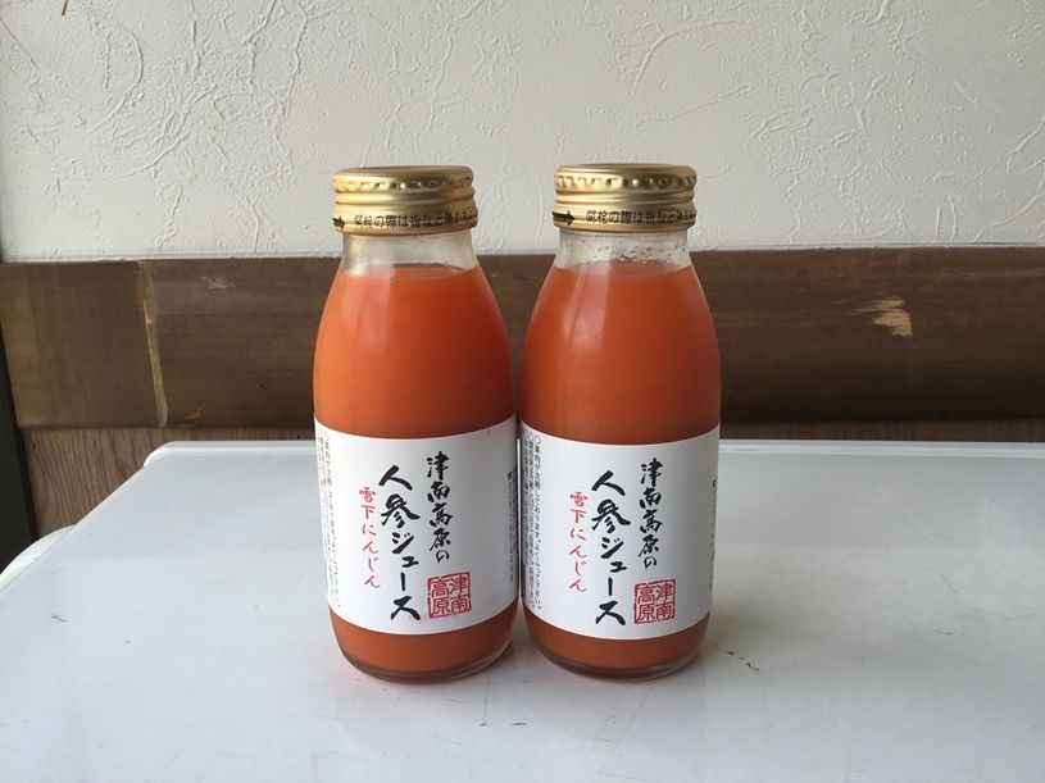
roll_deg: +0.9
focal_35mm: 31
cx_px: 522
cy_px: 392
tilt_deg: -16.1
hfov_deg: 58.4
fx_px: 936
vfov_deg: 45.4
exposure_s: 1/198
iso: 25
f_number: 2.4
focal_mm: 3.3
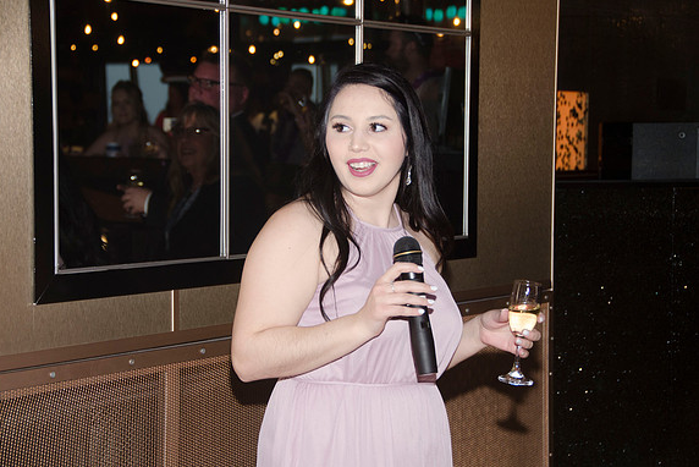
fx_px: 1768
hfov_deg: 22.4
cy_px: 234
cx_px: 346
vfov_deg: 15.0
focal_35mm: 91
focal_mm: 60
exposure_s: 1/60
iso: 400
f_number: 5.6
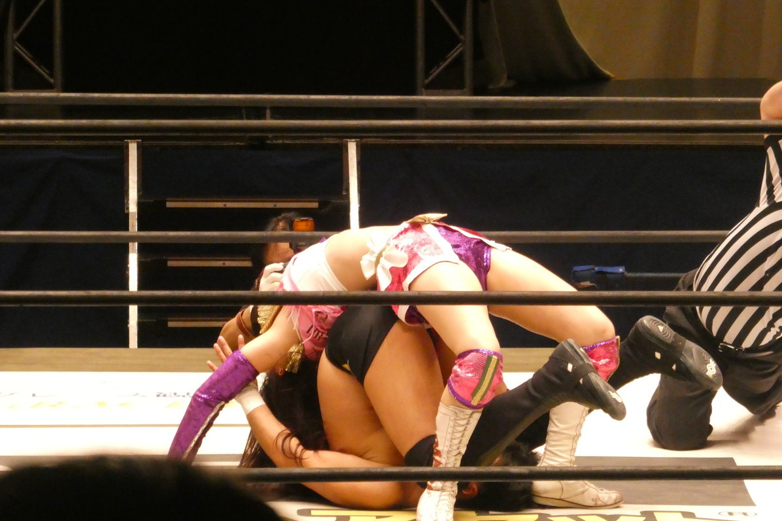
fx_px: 6798
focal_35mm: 313
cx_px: 392
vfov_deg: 4.4
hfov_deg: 6.6
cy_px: 257
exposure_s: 1/200
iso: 1600
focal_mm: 53.8
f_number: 5.8
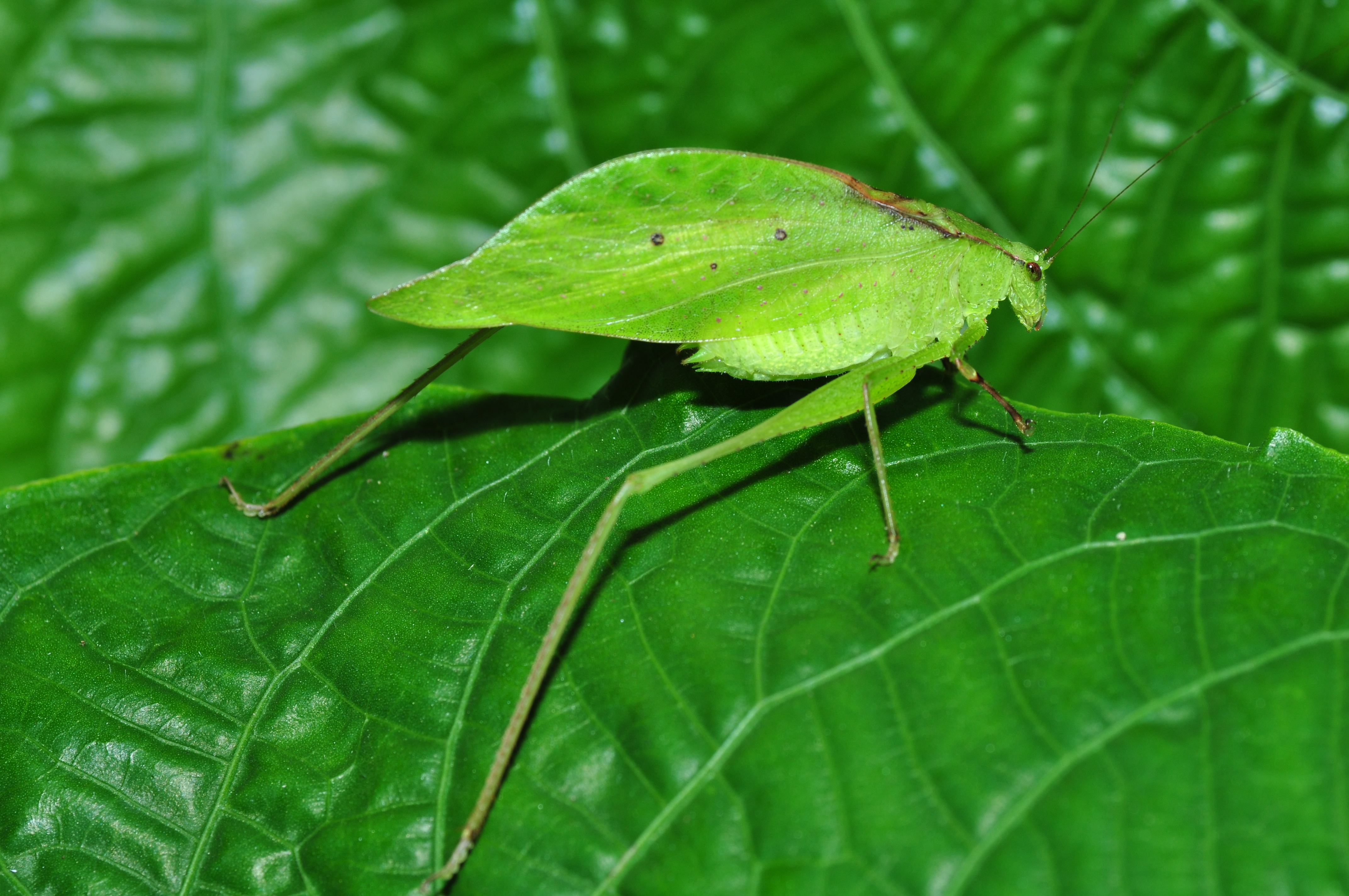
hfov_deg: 15.2
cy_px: 448
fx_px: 5053
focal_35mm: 135
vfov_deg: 10.1
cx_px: 674
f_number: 16
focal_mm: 90
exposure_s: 1/200
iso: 200
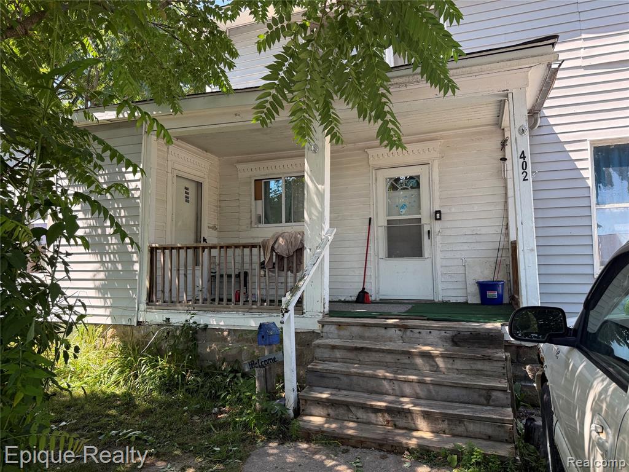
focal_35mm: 24
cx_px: 314
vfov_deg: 56.8
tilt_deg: +4.0
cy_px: 236
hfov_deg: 71.6
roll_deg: -0.1
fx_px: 436
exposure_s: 1/521
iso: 100
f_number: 1.78
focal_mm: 6.76
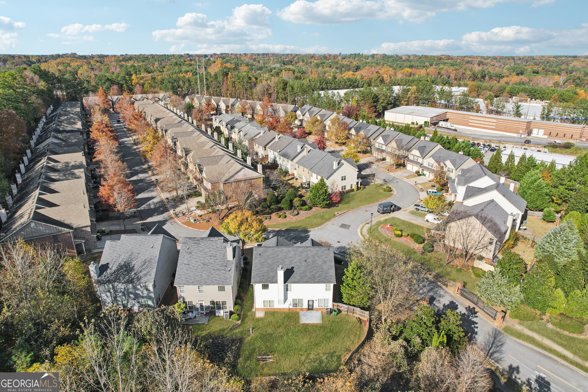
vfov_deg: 57.2
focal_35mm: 22
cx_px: 294
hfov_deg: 78.6
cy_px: 196
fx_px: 359
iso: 140
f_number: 2.8
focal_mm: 8.4
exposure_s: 1/2000
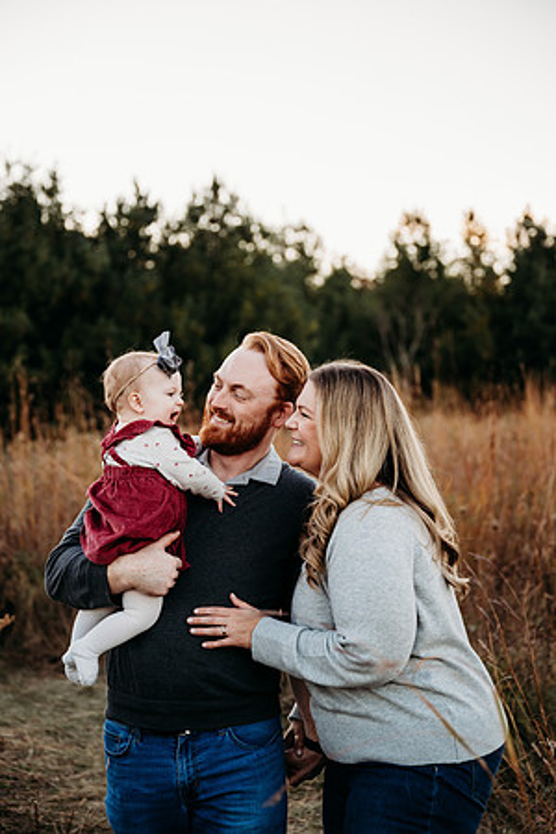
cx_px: 278
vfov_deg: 35.1
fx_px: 1320
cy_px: 417
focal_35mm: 57
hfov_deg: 23.8
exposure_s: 1/640
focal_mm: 57
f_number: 2.8
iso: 640
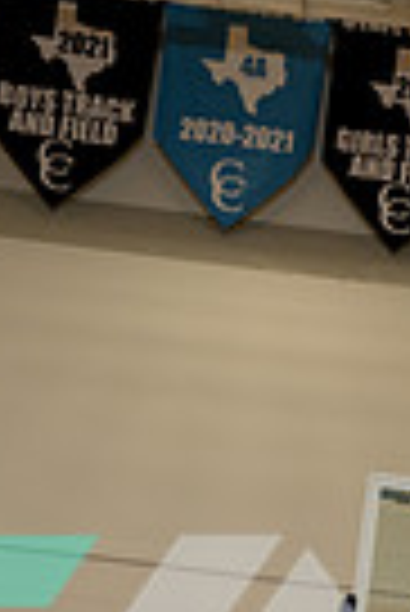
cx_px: 500
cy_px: 994
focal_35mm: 122
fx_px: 2079
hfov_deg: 11.0
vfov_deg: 15.2
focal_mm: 37
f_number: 5.6
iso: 400
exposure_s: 1/250
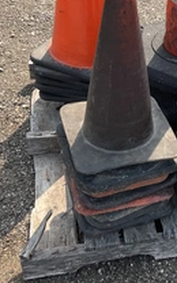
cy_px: 107
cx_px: 180
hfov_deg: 21.2
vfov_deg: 34.4
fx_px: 455
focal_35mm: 59
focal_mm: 3
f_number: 1.8
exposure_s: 1/599
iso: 25
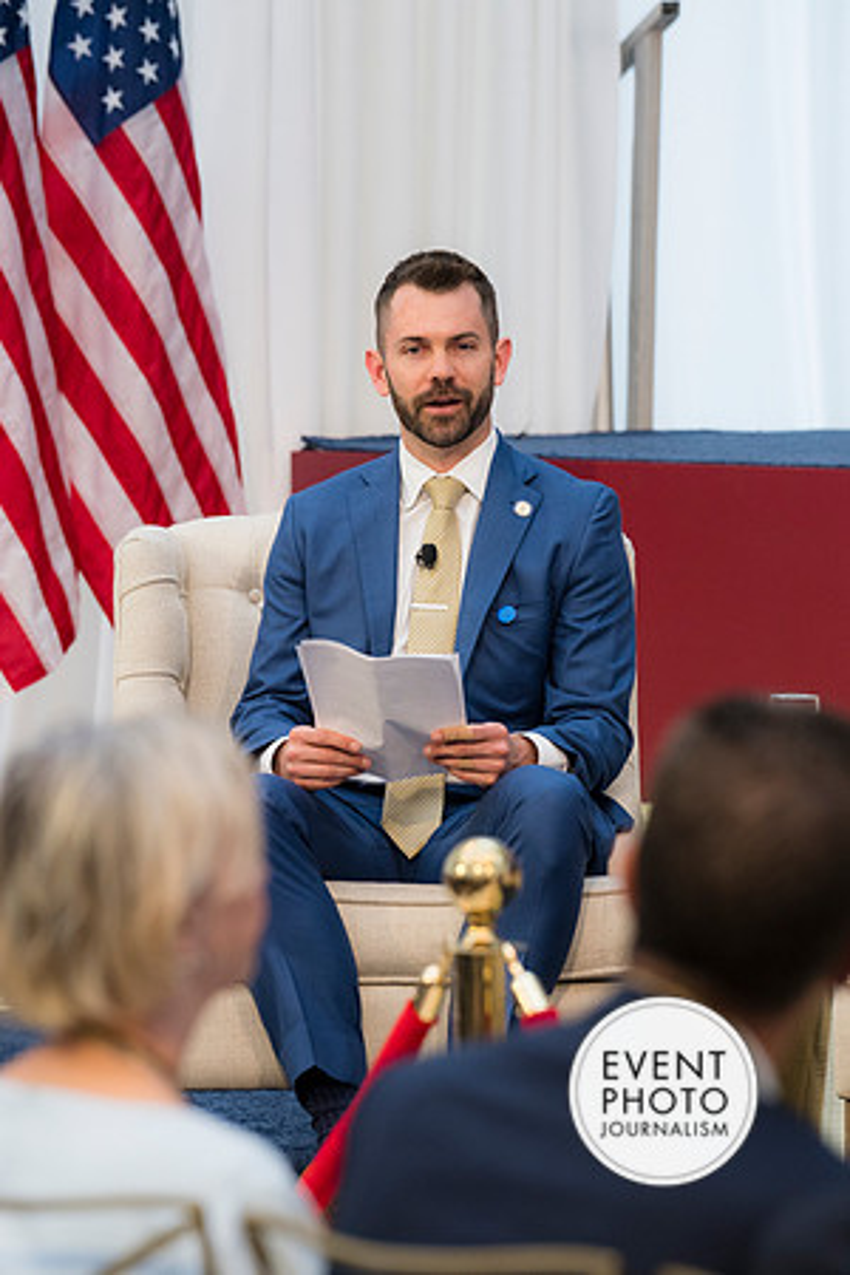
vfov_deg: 9.1
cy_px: 638
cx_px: 425
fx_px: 7968
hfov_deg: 6.1
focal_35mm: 225
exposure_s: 1/160
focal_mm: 150
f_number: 4
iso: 720
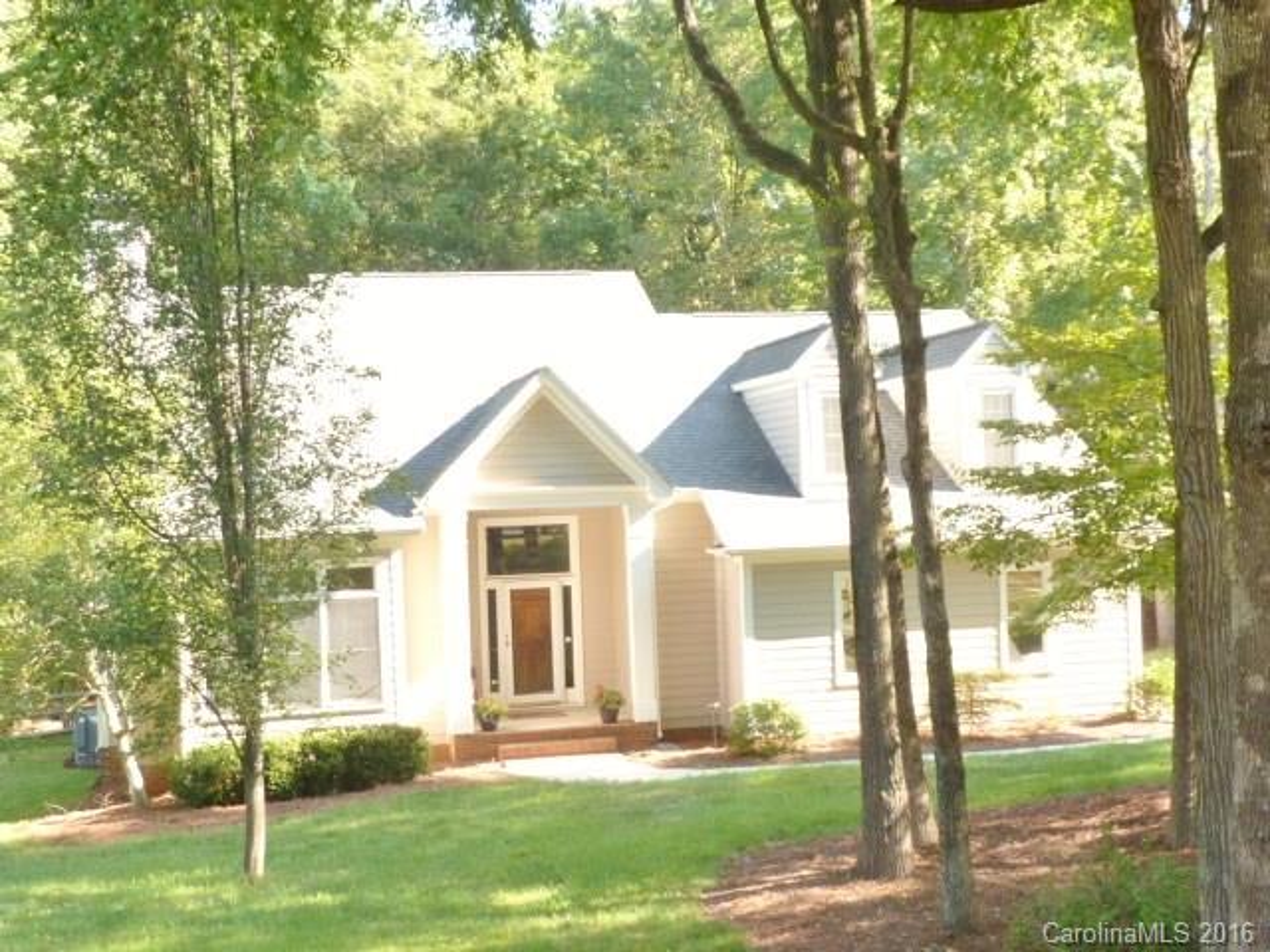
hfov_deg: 42.1
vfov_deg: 32.2
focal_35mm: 45
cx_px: 635
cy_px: 476
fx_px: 1651
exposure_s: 1/50
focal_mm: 4.1
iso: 80
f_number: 3.3
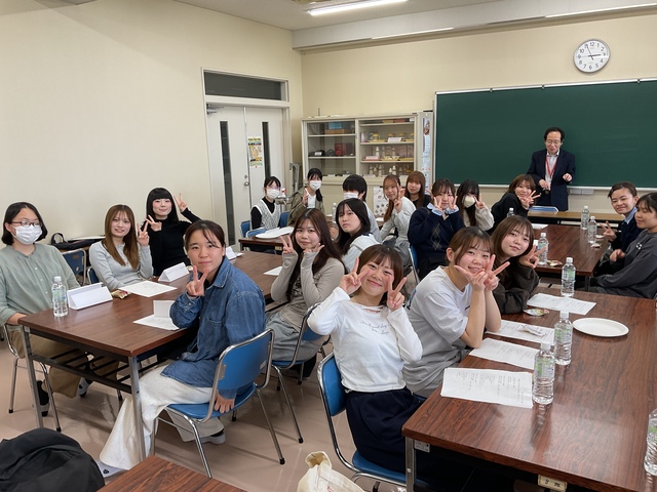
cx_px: 328
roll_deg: +2.2
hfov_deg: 61.7
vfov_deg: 48.2
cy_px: 246
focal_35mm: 29
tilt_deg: -12.8
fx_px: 550
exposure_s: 1/60
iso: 40
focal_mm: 3
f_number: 1.8
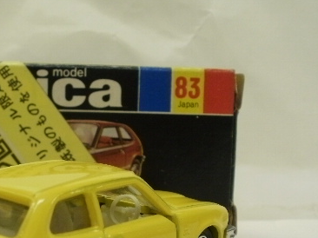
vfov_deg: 18.9
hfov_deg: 24.8
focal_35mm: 77
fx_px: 707
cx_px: 44
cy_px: 196
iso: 125
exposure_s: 1/25
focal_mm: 7.7
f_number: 4
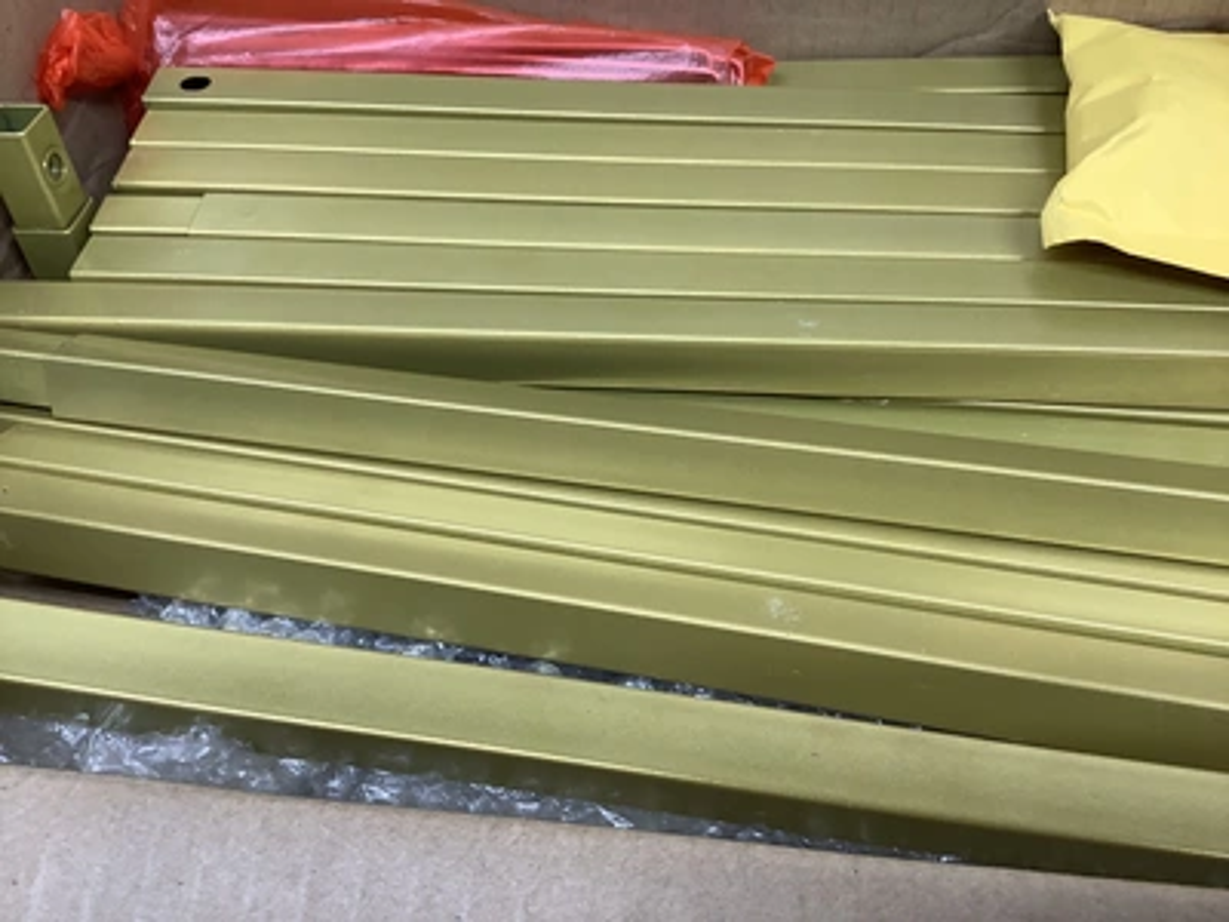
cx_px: 614
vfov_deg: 45.4
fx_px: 1101
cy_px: 461
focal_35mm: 31
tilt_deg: -54.0
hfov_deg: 58.4
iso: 64
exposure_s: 1/60
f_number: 2.4
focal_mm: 3.3
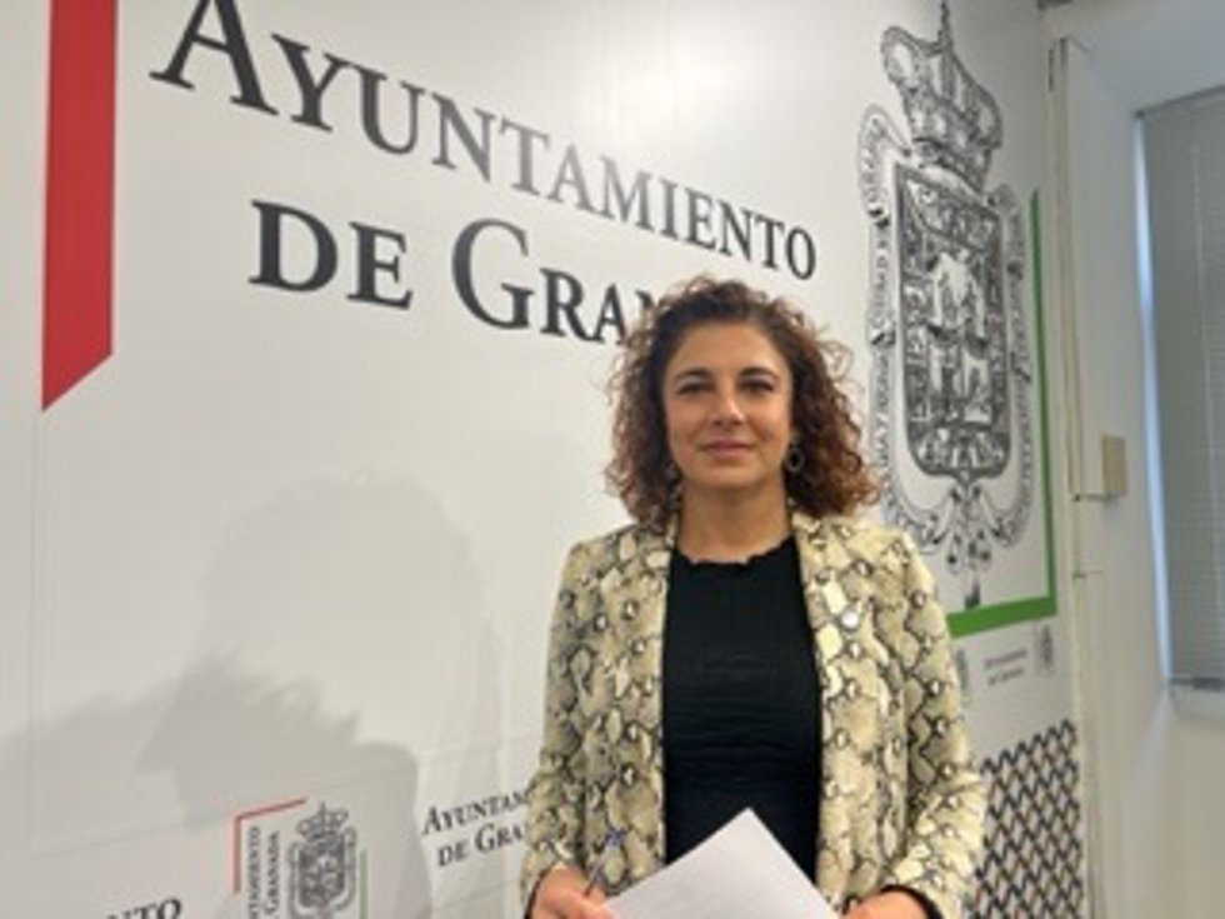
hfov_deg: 67.3
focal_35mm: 26
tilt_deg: +2.7
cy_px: 460
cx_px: 612
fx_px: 920
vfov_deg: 53.1
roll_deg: +1.0
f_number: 1.5
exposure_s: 1/100
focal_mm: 5.7
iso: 40
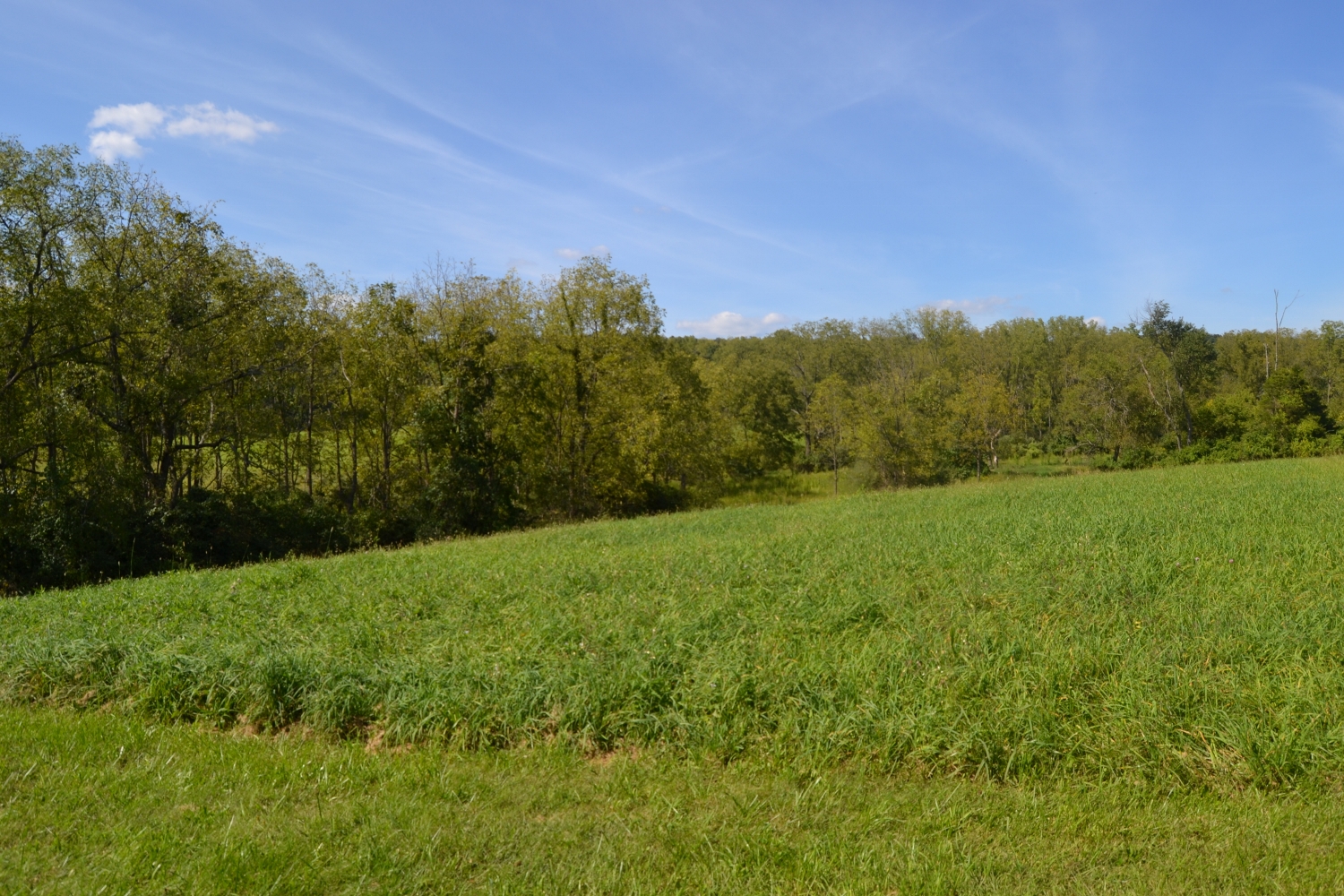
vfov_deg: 47.9
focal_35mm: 27
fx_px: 1008
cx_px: 672
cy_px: 448
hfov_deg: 67.4
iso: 100
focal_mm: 18
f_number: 8
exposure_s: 1/250
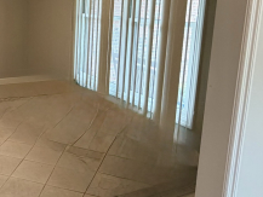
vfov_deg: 33.1
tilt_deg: -9.9
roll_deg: +0.2
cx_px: 18
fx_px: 327
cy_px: 56
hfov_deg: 40.0
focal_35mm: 43
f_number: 2.2
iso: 250
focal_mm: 2.22
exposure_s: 1/60
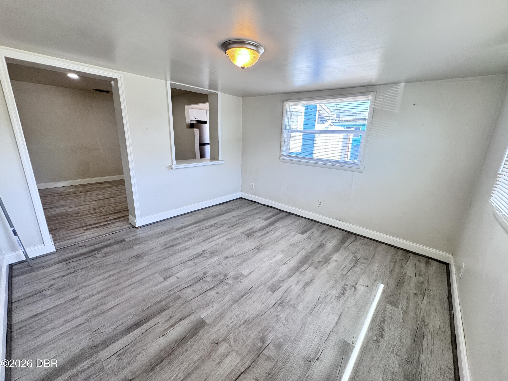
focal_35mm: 14
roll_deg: -1.6
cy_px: 190
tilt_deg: -15.3
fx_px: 205
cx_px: 254
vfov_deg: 85.7
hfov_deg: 102.1
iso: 160
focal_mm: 2.22
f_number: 2.2
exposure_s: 1/120
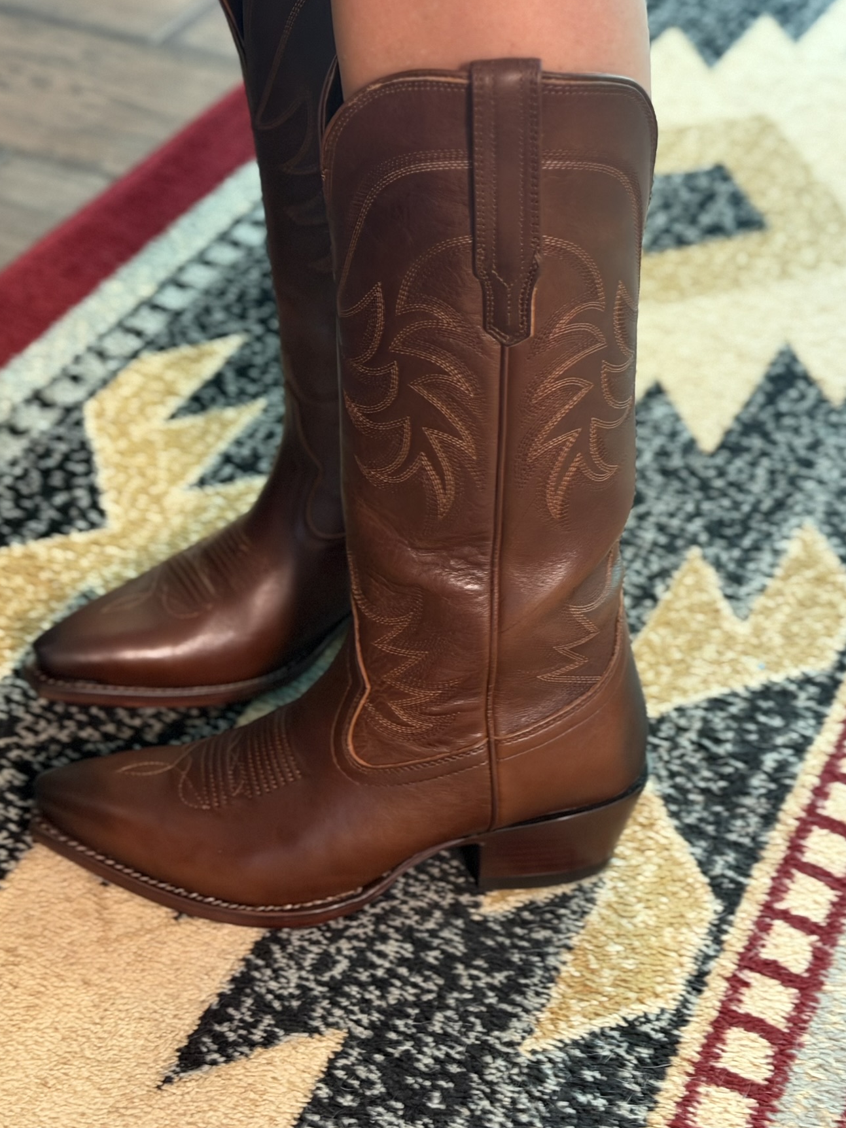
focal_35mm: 57
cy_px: 488
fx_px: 1858
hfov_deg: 25.6
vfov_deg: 33.7
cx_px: 398
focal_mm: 6.76
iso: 800
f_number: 1.78
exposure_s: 1/19
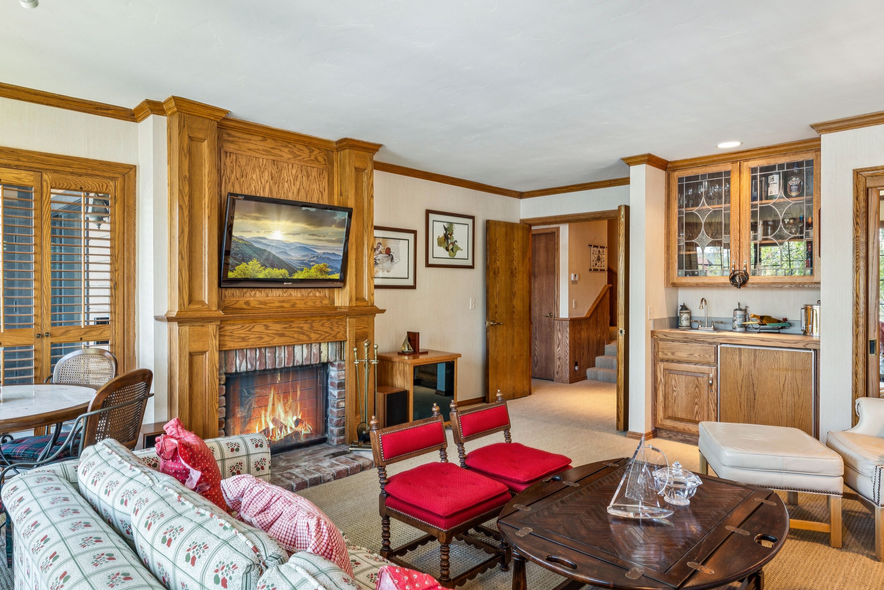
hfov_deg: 77.0
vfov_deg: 56.1
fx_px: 554
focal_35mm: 23
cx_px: 396
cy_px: 289
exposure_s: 1
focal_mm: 16.4
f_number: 13
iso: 100
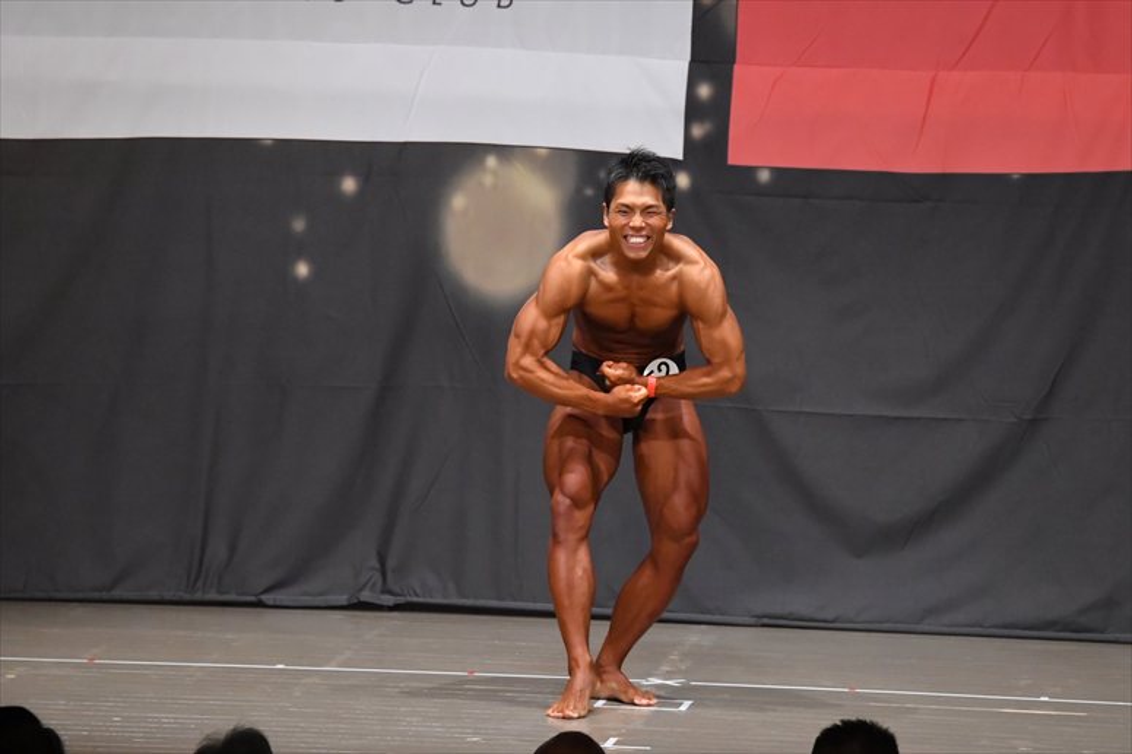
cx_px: 566
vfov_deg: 6.1
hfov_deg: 9.2
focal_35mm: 225
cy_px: 377
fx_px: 7072
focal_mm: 150
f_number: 5.6
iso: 6400
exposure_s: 1/400
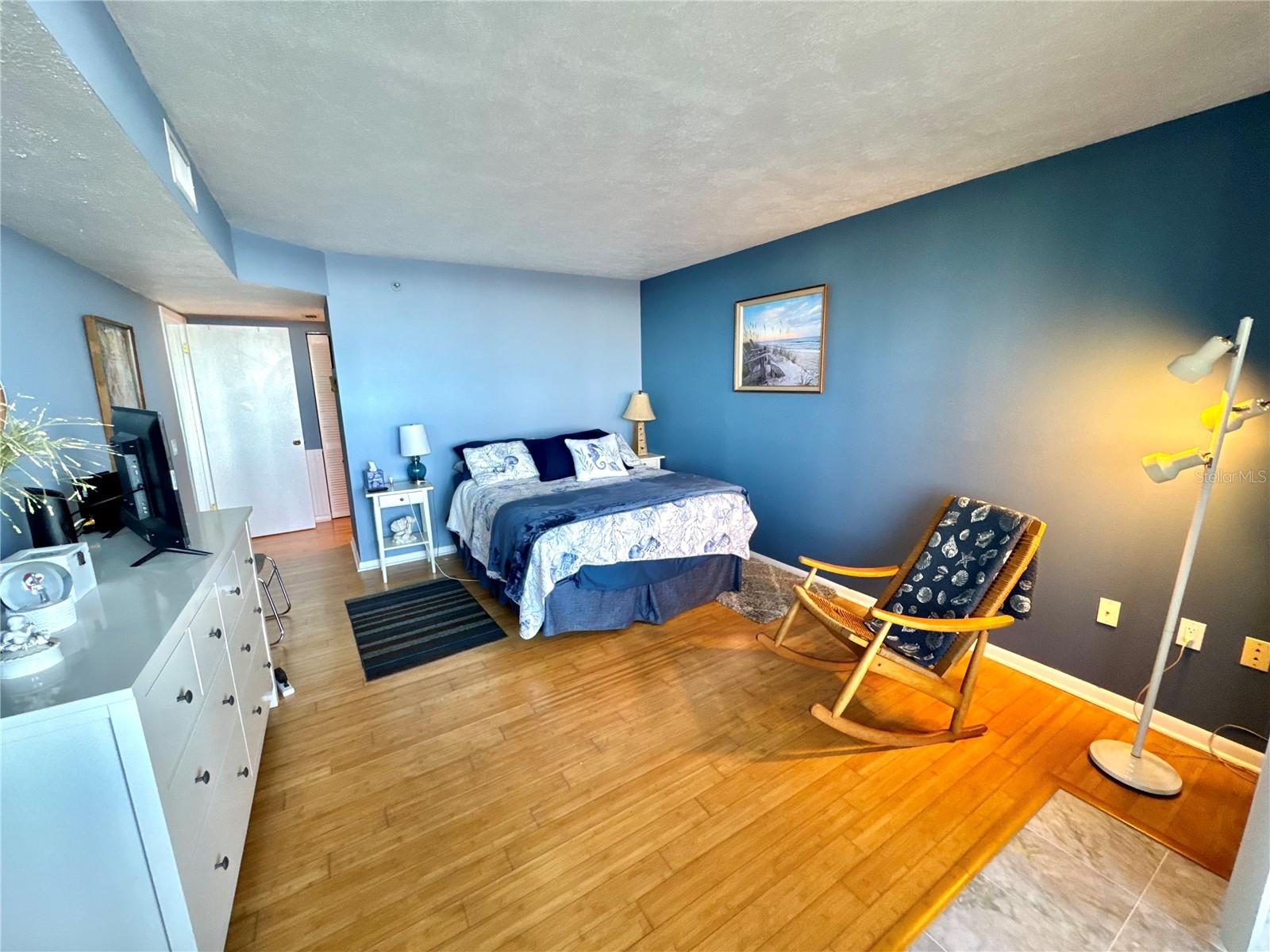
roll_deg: +0.9
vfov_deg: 85.7
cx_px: 635
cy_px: 476
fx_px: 514
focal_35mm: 14
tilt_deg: -11.2
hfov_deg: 102.1
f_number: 2.2
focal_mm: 2.22
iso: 250
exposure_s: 1/60
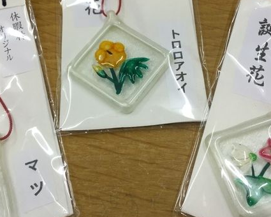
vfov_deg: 26.1
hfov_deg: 32.5
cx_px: 134
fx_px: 465
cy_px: 69
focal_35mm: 58
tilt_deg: -63.4
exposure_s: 1/30
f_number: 2.4
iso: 32
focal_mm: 3.3
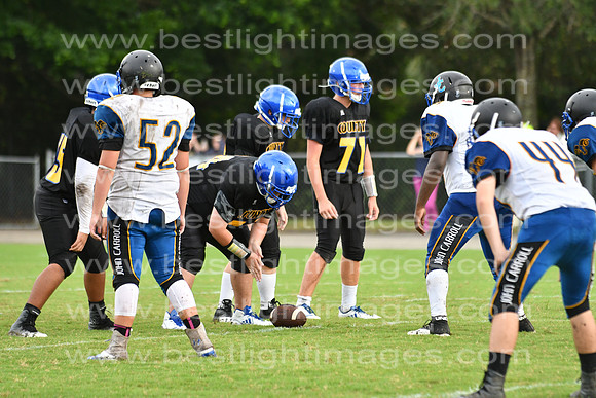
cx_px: 298
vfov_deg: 6.5
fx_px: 3477
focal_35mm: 210
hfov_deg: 9.8
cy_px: 199
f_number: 3.5
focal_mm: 140
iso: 800
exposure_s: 1/1600
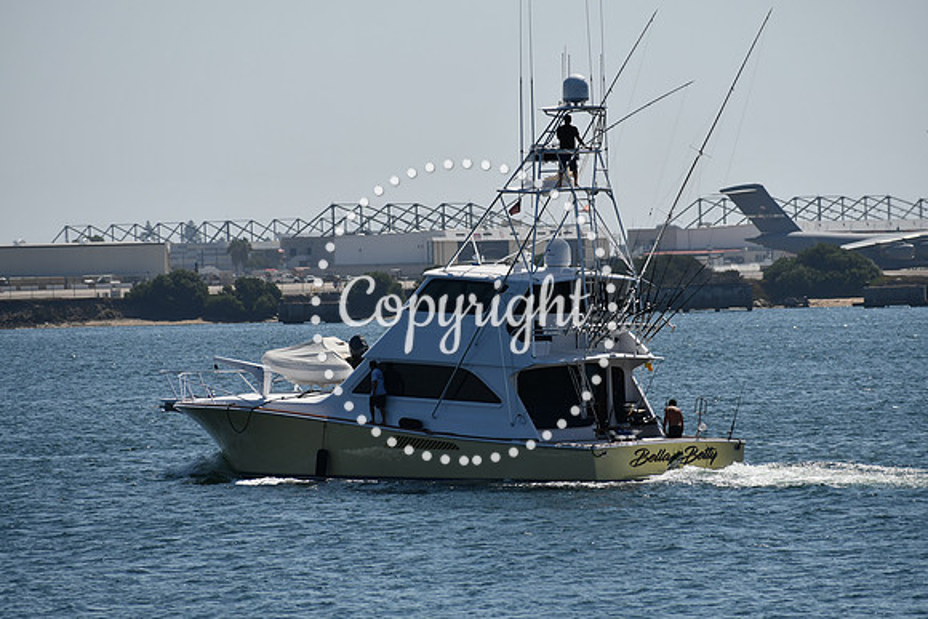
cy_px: 310
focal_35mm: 330
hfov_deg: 6.2
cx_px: 464
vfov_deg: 4.2
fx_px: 8508
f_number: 7.1
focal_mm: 220
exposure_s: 1/1600
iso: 200
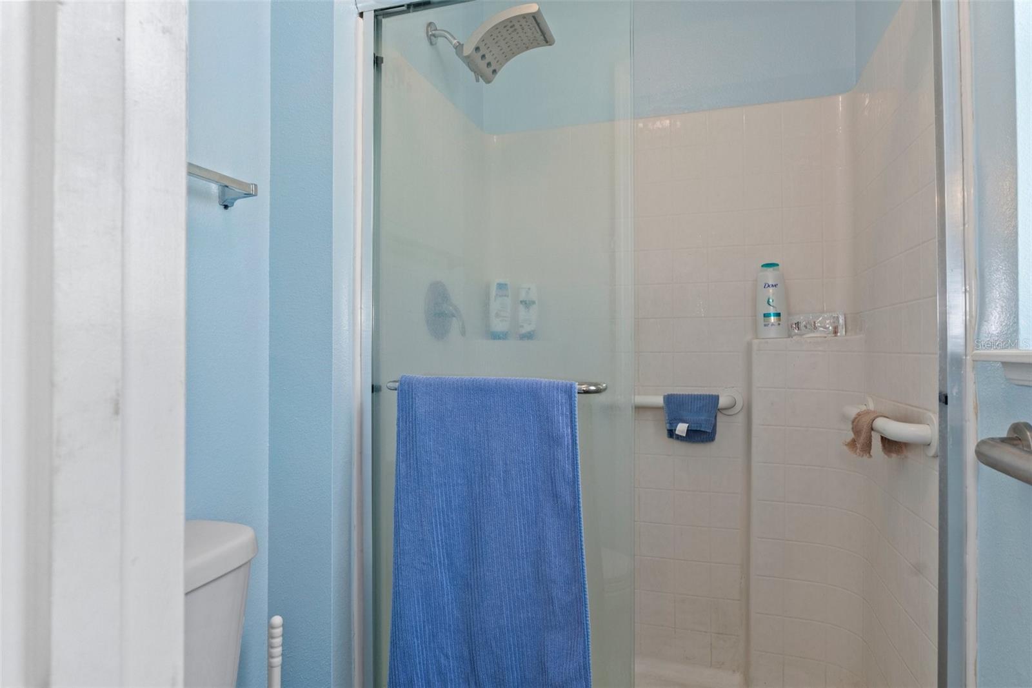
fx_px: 602
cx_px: 516
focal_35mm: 21
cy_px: 344
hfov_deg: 81.2
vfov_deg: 59.5
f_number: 9.5
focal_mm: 14
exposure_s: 2
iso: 320
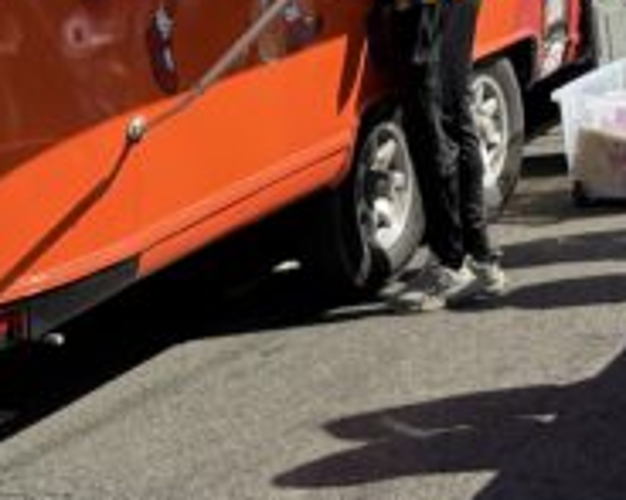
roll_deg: +0.5
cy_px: -265
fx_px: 1815
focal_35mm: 98
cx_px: 531
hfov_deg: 19.3
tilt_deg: +4.6
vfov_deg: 14.6
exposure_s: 1/2053
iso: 100
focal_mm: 6.76
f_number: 1.78
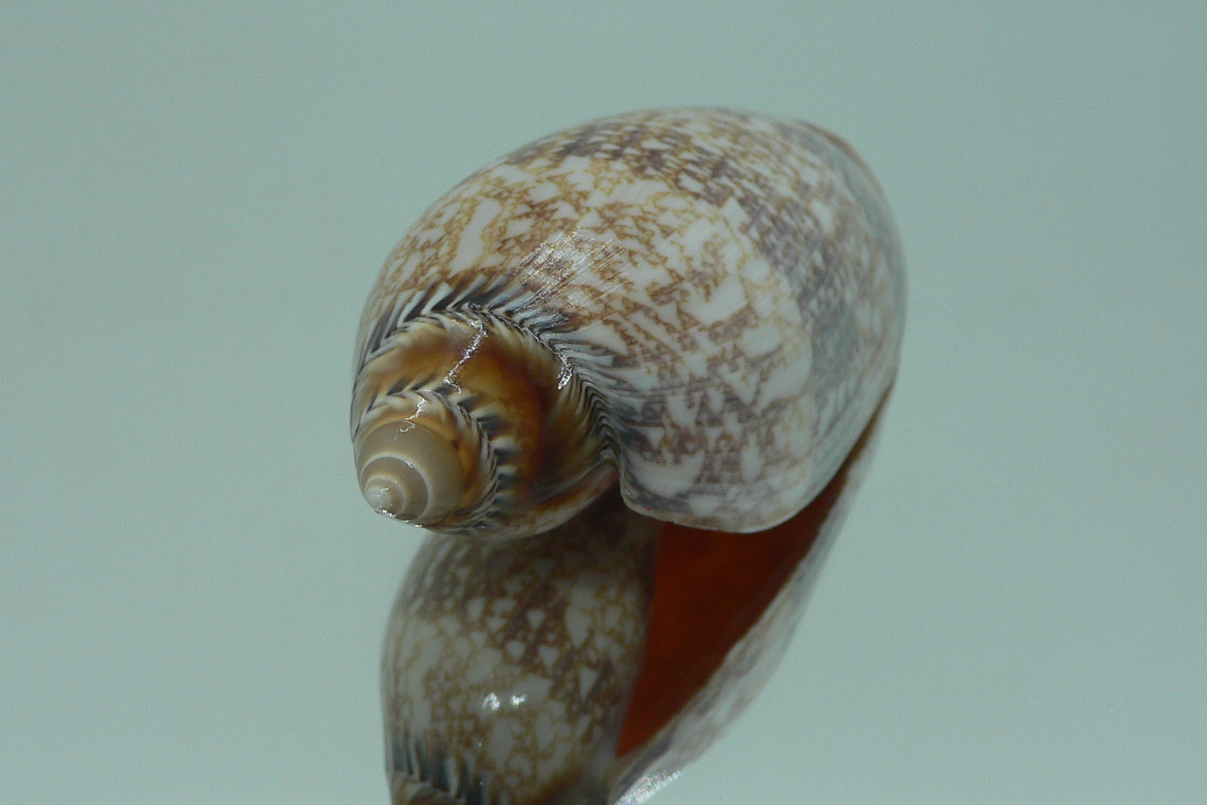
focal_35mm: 43
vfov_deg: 31.2
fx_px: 1442
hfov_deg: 45.4
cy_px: 404
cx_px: 569
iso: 80
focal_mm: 4.6
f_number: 2.8
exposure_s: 1/60
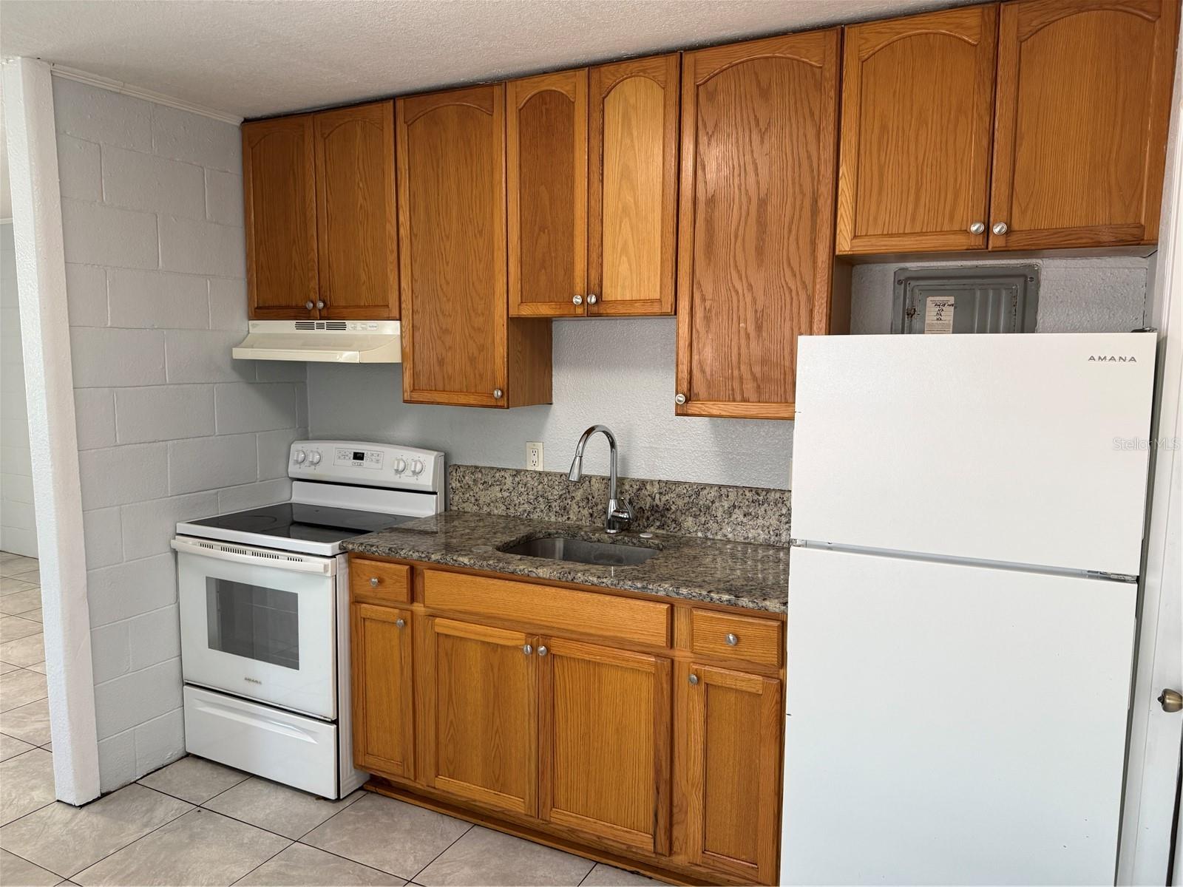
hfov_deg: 71.6
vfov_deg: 56.8
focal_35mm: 24
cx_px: 592
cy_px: 444
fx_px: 820
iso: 160
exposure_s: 1/120
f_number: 1.78
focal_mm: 6.76
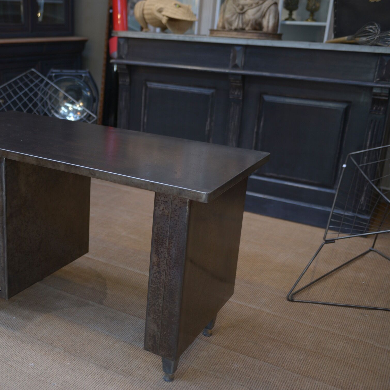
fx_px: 523
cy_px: 195
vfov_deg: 40.9
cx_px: 121
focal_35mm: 41
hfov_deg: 40.3
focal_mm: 32
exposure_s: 1/50
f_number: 2.8
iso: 250
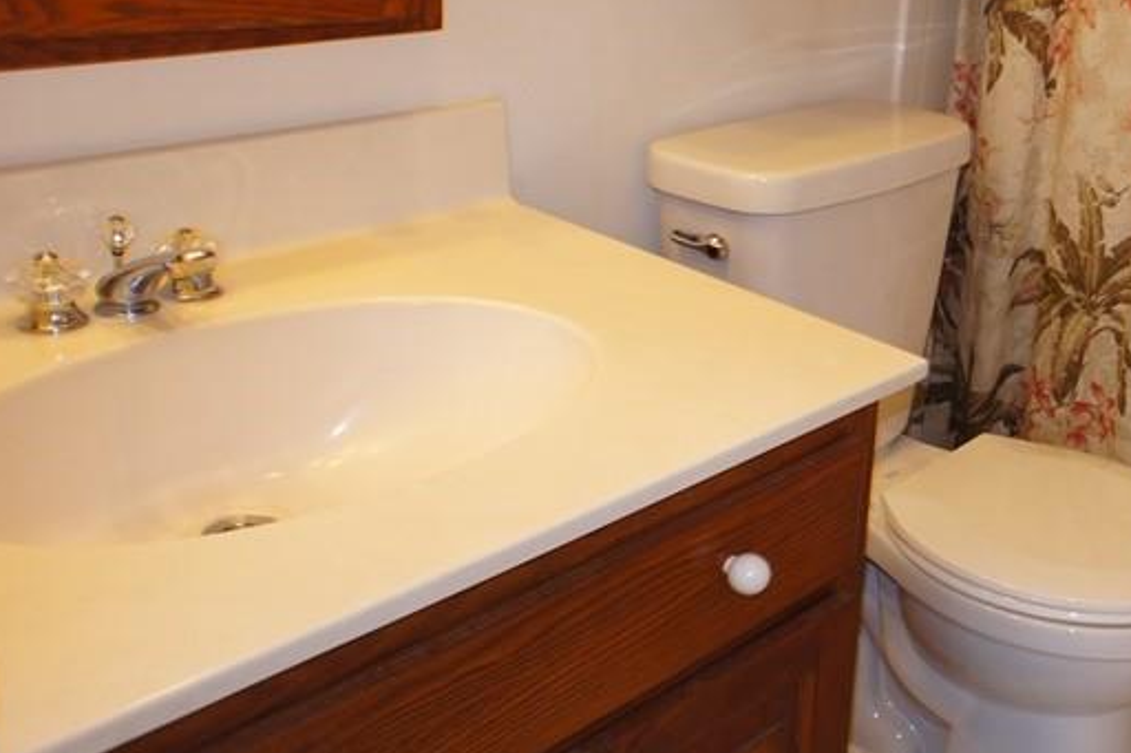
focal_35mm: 48
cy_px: 339
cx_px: 1120
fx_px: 1507
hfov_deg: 37.0
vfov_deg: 28.0
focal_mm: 16
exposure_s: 1/60
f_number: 3.2
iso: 200
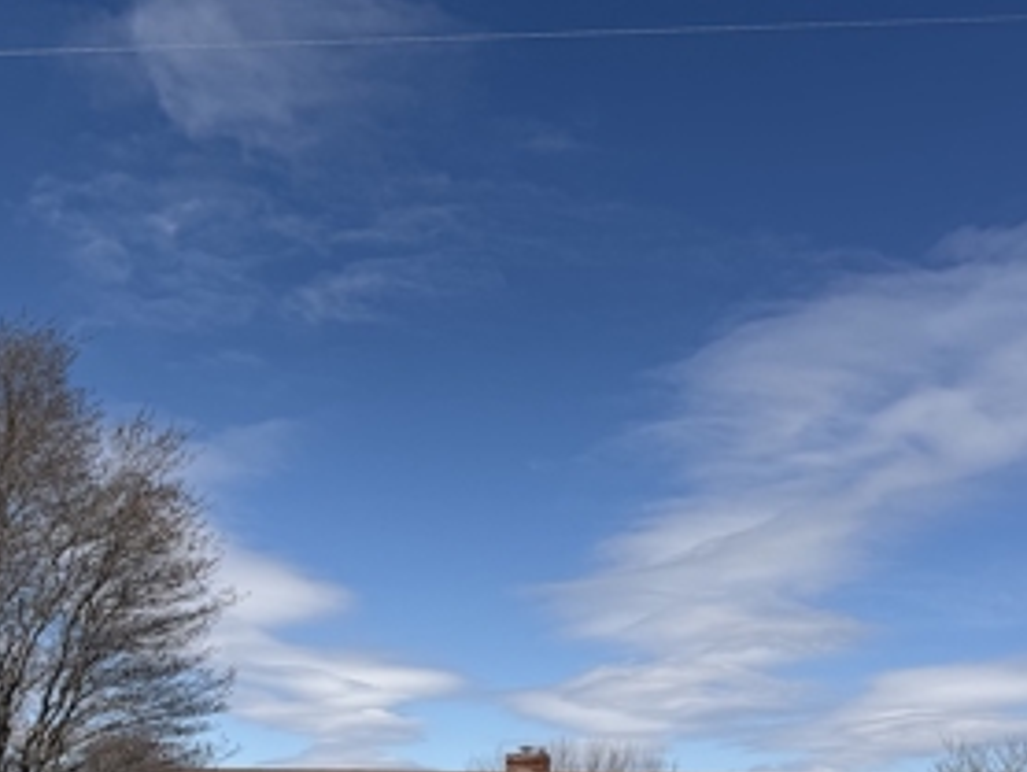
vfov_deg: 29.8
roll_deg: -2.1
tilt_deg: +5.9
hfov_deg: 41.2
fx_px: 1366
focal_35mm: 46
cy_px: 735
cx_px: 549
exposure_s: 1/6711
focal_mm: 6.76
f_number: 1.78
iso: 80
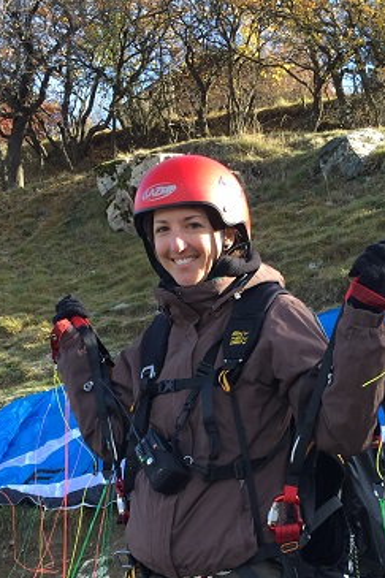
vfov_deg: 36.3
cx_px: 219
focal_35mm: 54
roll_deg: +0.0
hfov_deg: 25.0
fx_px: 867
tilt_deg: +4.3
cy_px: 414
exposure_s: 1/265
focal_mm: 4.15
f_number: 2.2
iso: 32
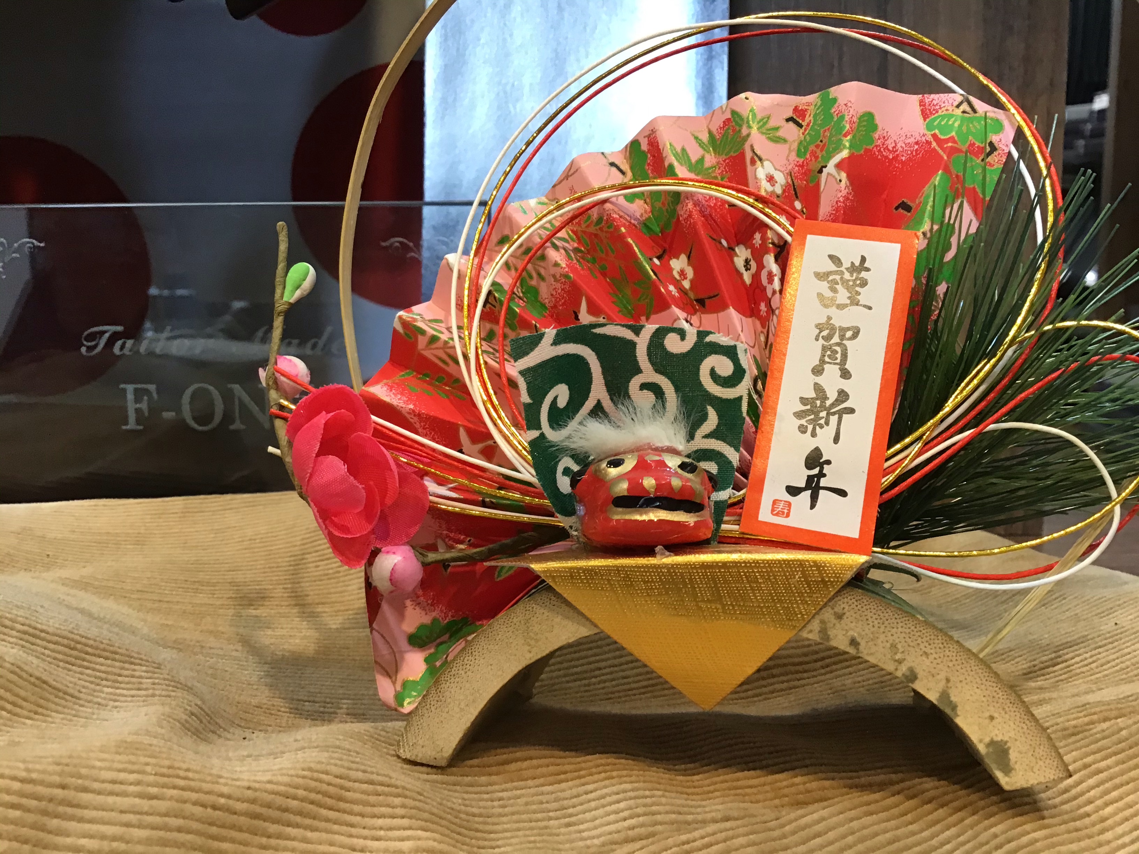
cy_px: 427
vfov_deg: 45.4
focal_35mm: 31
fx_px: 1020
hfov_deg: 58.4
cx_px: 570
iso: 100
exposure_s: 1/30
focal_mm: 3.3
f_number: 2.4
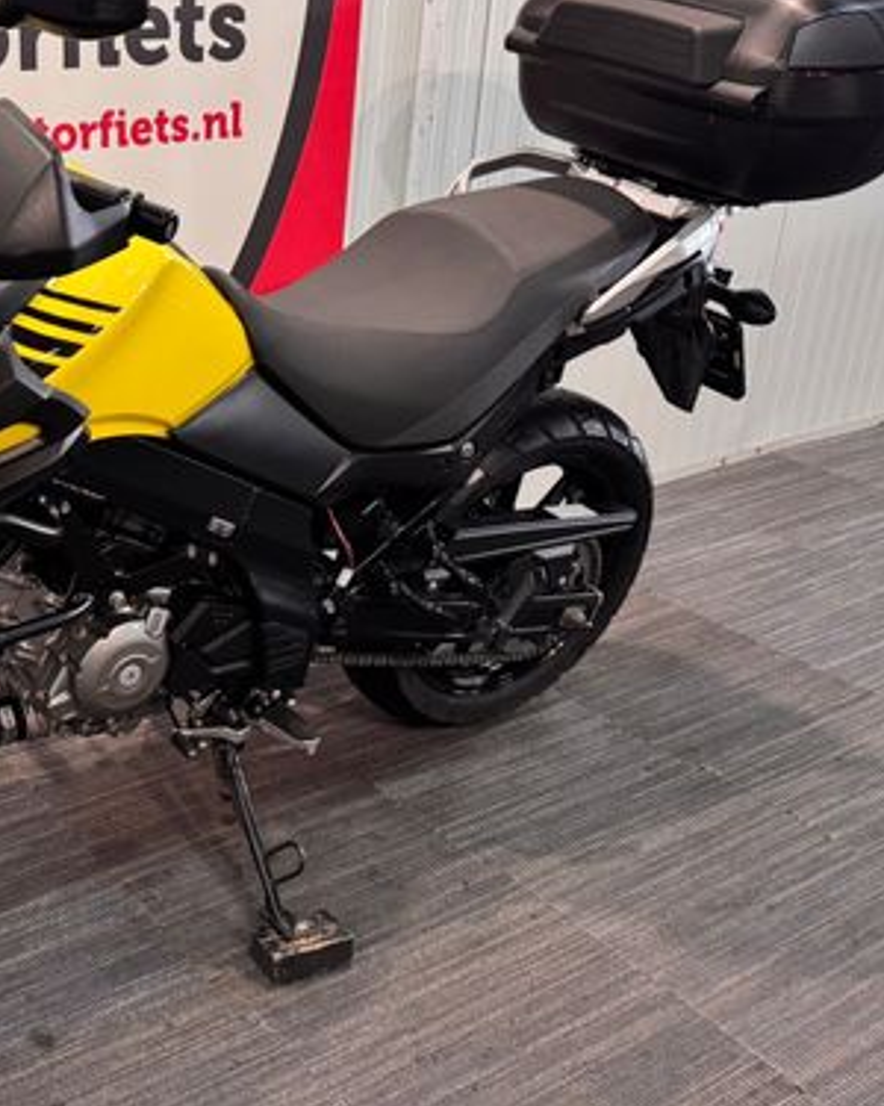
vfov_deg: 45.6
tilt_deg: -21.0
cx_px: 44
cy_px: 454
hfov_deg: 34.6
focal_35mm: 40
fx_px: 1308
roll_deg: +0.8
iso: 400
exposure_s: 1/50
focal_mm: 6.76
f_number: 1.78
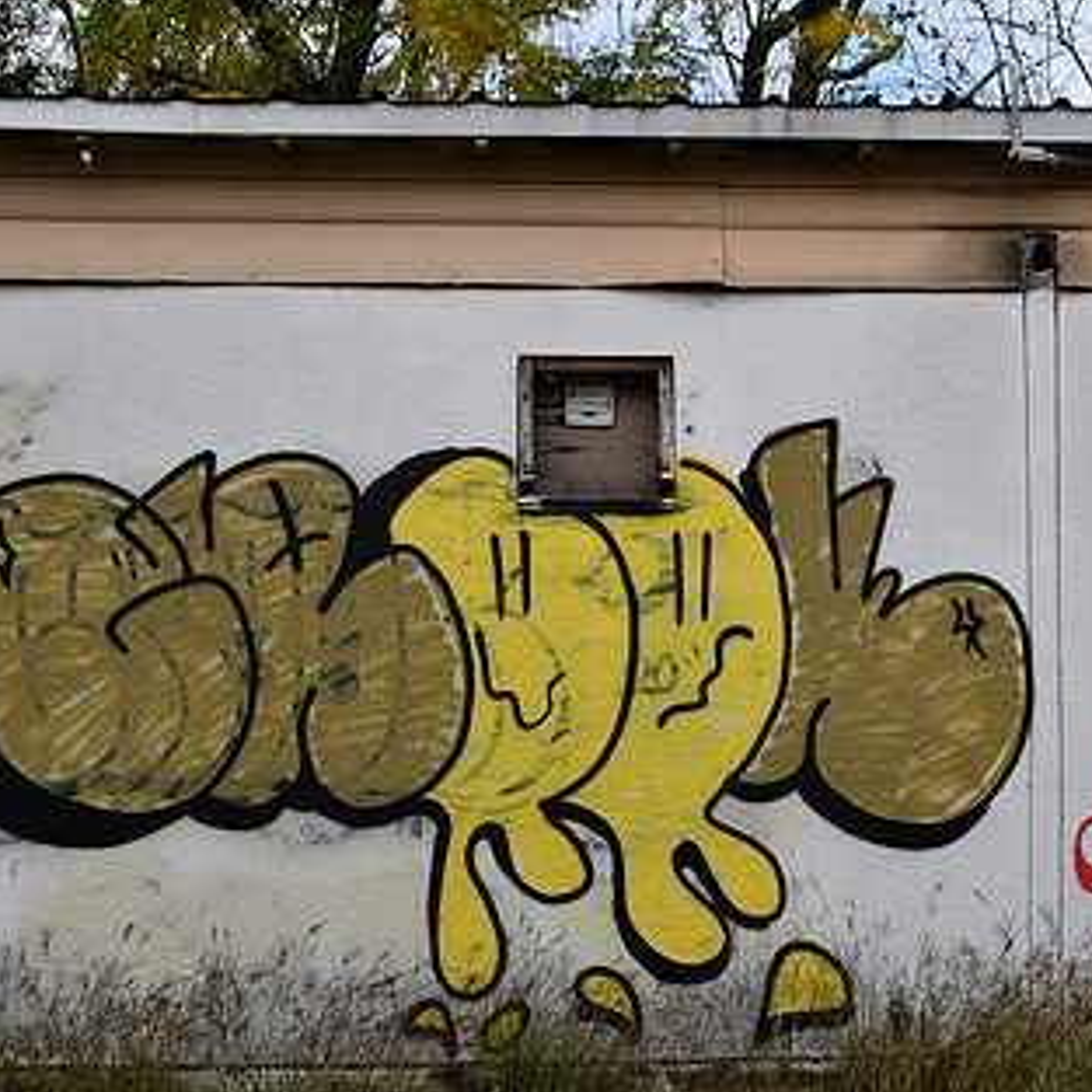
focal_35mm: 52
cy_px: 654
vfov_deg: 32.7
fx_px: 1856
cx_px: 586
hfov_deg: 32.8
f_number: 8
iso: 100
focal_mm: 22
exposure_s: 1/250
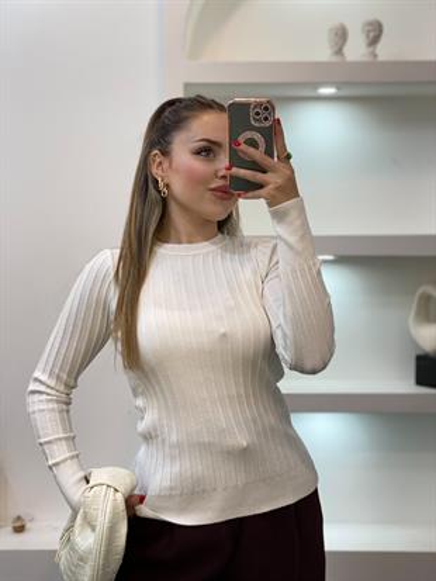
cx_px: 218
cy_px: 290
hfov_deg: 28.0
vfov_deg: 36.8
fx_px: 873
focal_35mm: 52
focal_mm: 6
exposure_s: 1/100
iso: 80
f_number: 2
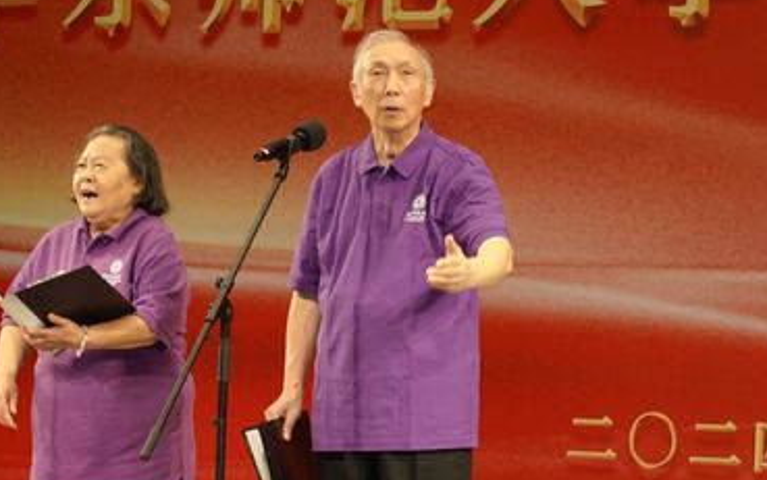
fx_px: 3597
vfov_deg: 7.6
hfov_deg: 12.2
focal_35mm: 172
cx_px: 349
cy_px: 385
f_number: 4
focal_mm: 32.7
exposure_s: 1/60
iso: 800
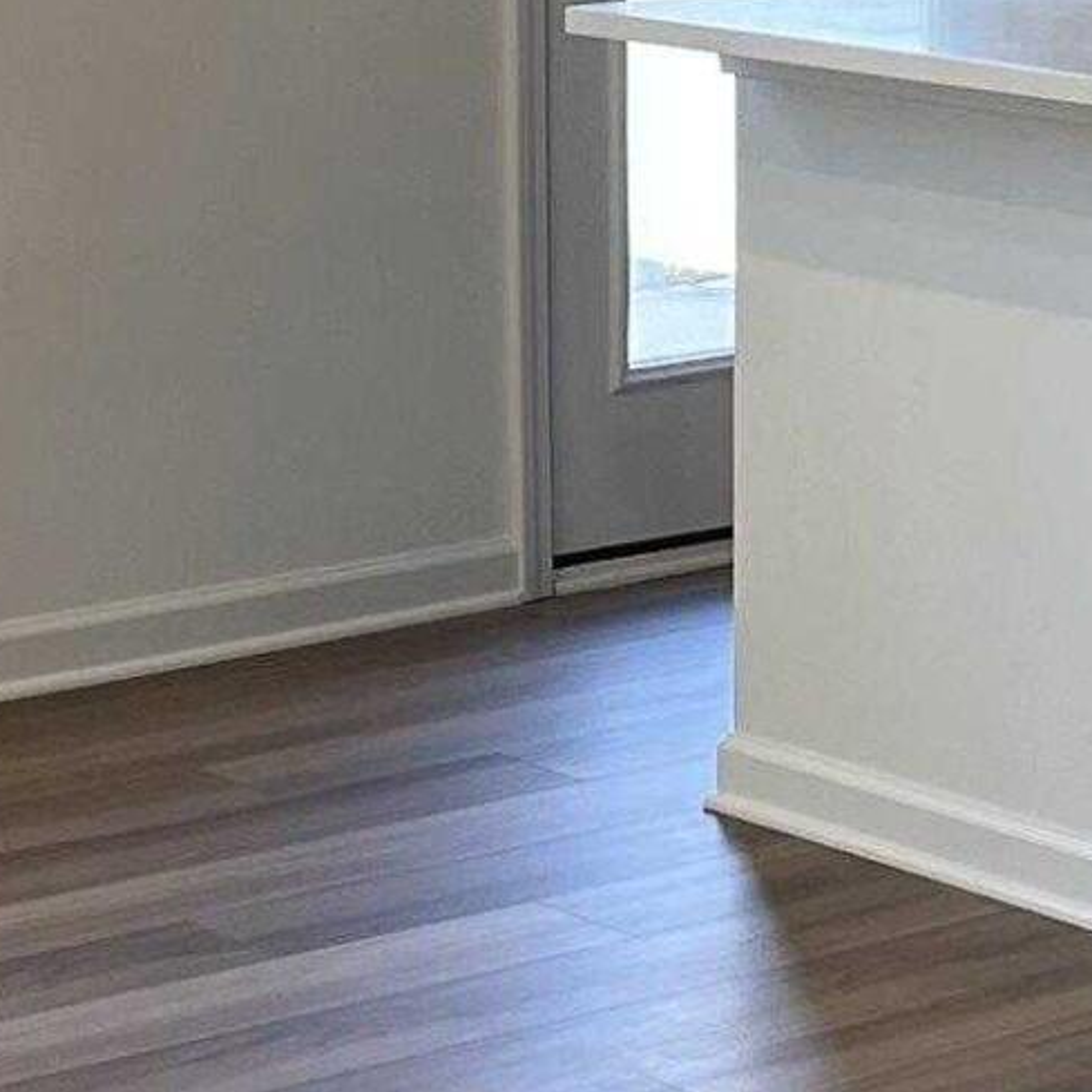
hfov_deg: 12.3
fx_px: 5032
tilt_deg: -1.7
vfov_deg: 12.0
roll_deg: -0.1
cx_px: 1029
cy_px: -360
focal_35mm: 141
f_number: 1.6
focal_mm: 5.1
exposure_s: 1/60
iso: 80
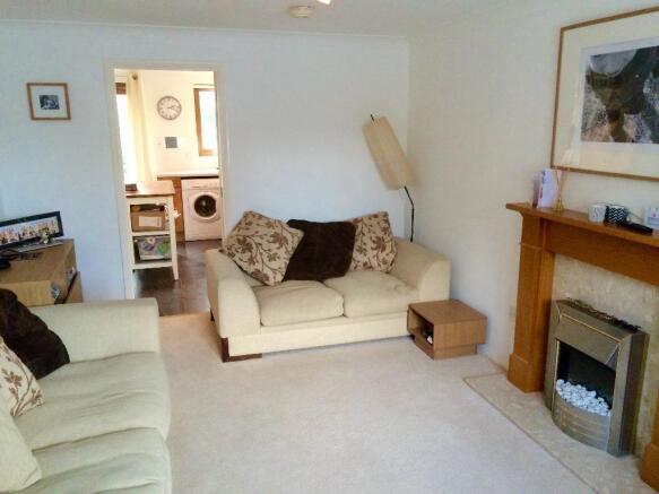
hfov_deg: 61.7
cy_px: 247
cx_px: 330
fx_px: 552
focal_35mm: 29
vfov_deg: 48.2
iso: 250
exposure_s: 1/30
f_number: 2.2
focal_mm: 4.15
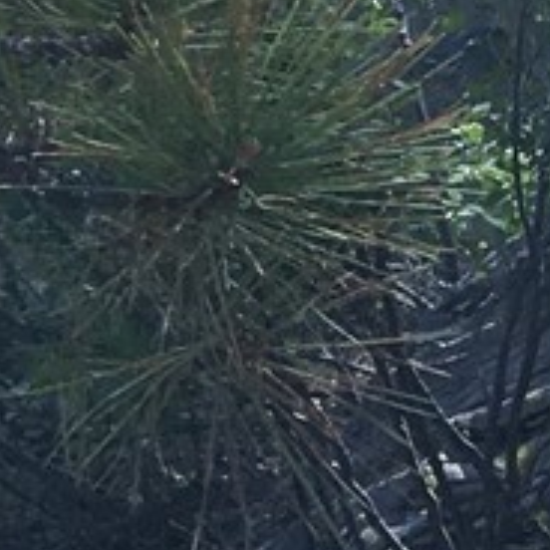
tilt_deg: -12.6
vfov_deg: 7.8
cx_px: 2317
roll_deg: -1.2
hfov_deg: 6.2
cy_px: 335
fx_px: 4009
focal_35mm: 223
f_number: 2.2
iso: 25
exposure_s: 1/541
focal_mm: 4.15
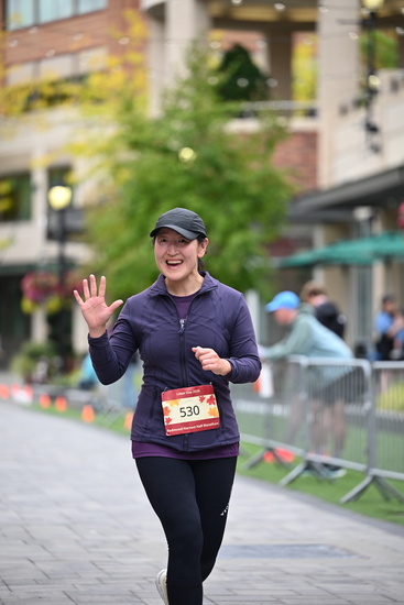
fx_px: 2439
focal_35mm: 145
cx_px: 202
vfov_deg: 14.1
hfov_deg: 9.5
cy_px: 302
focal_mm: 145
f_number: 2.8
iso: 640
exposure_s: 1/1600
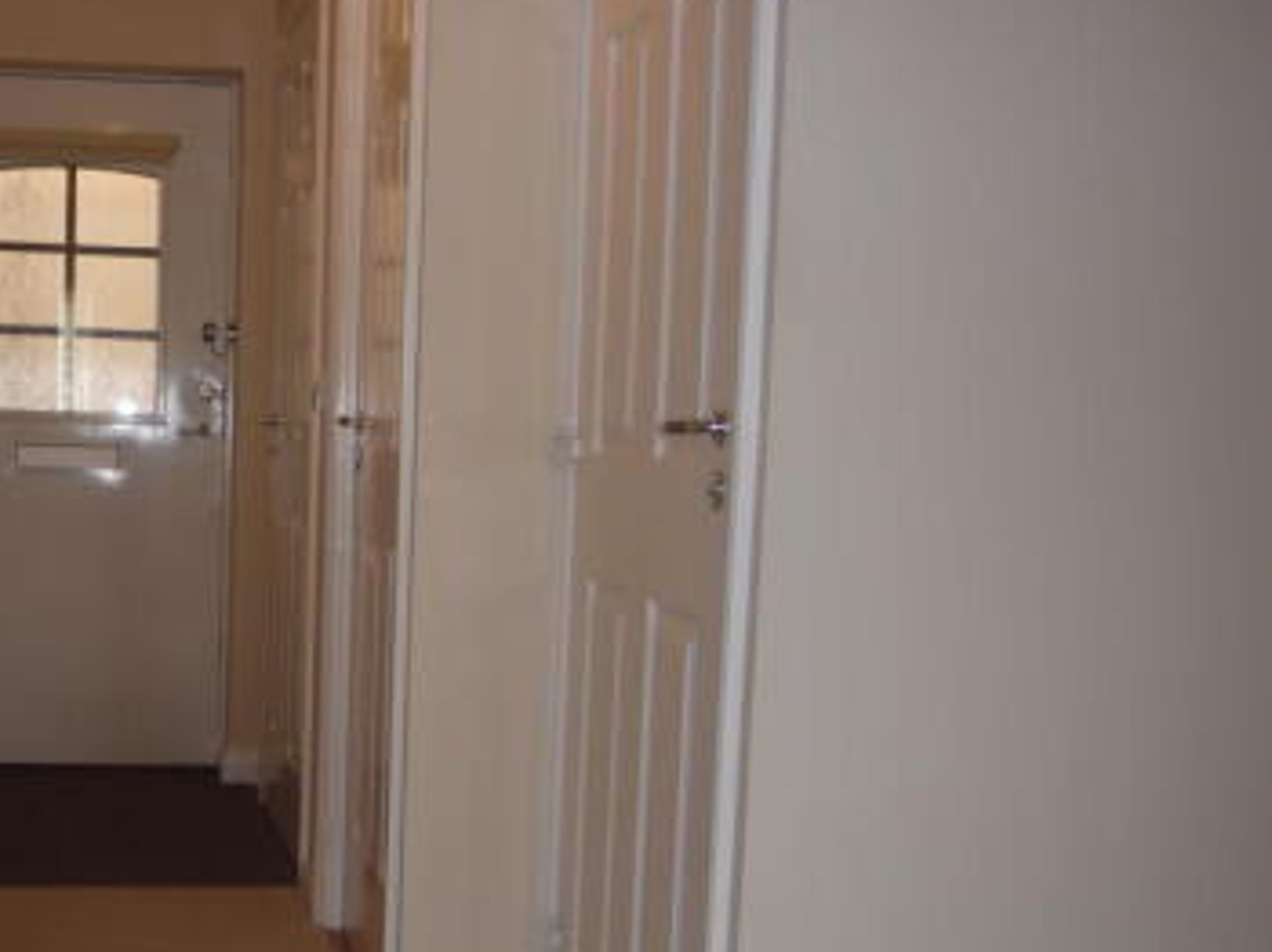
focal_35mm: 50
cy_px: 623
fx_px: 1836
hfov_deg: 37.5
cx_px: 358
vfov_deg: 28.9
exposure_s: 1/30
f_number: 3.3
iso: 100
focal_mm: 5.2
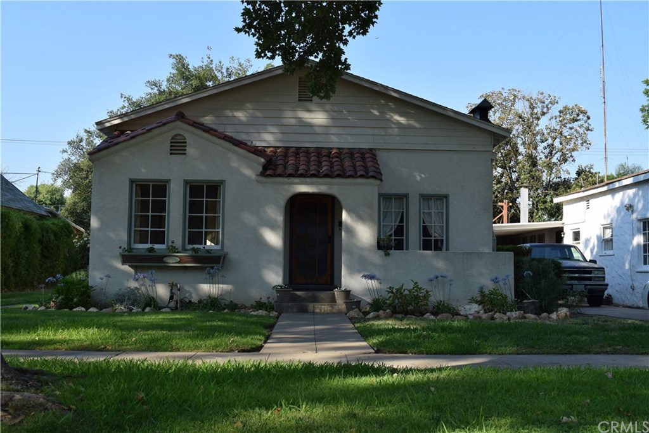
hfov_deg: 49.5
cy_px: 216
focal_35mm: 39
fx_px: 703
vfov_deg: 34.2
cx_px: 324
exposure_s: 1/400
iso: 200
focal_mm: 26
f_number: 8
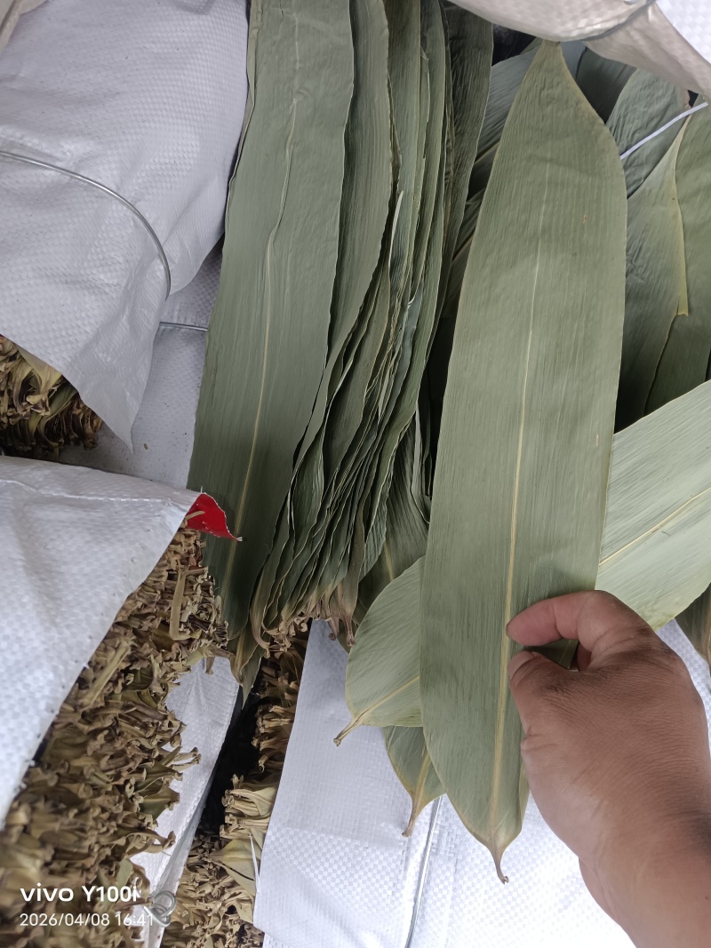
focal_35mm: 26
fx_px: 712
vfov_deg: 67.3
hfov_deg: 53.1
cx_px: 356
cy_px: 474
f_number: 1.8
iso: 291
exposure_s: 1/100
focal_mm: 4.05
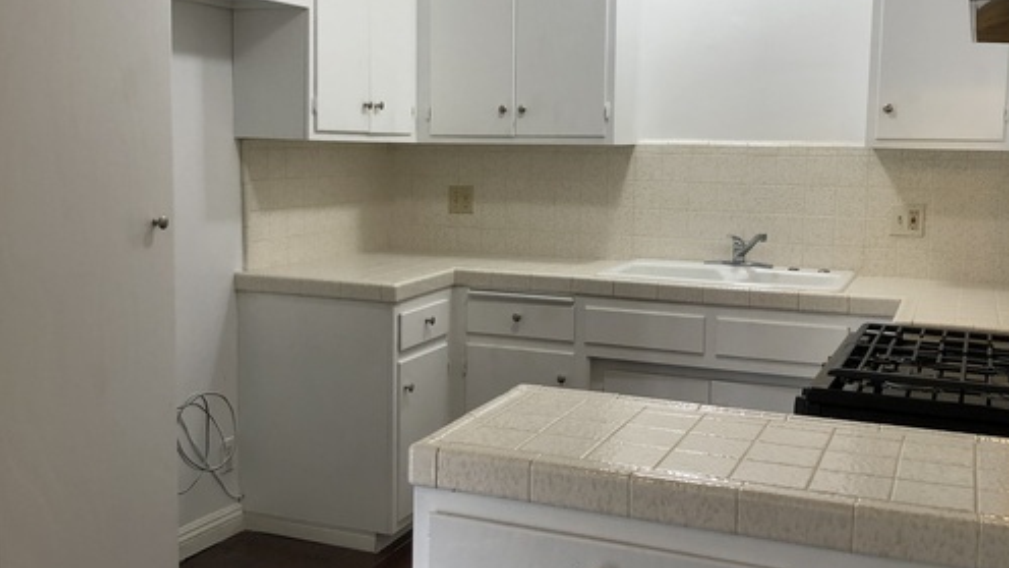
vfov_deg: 29.0
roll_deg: -0.2
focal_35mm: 41
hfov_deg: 49.4
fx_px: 1097
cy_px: 262
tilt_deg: -4.2
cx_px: 507
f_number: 1.8
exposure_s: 1/30
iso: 20
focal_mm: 3.99
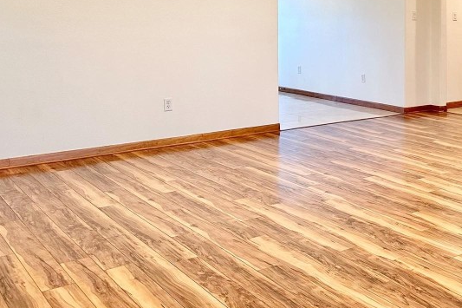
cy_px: 43
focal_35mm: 48
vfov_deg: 27.2
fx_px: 616
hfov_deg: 38.3
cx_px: 415
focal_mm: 6.86
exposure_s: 1/60
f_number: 1.78
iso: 250
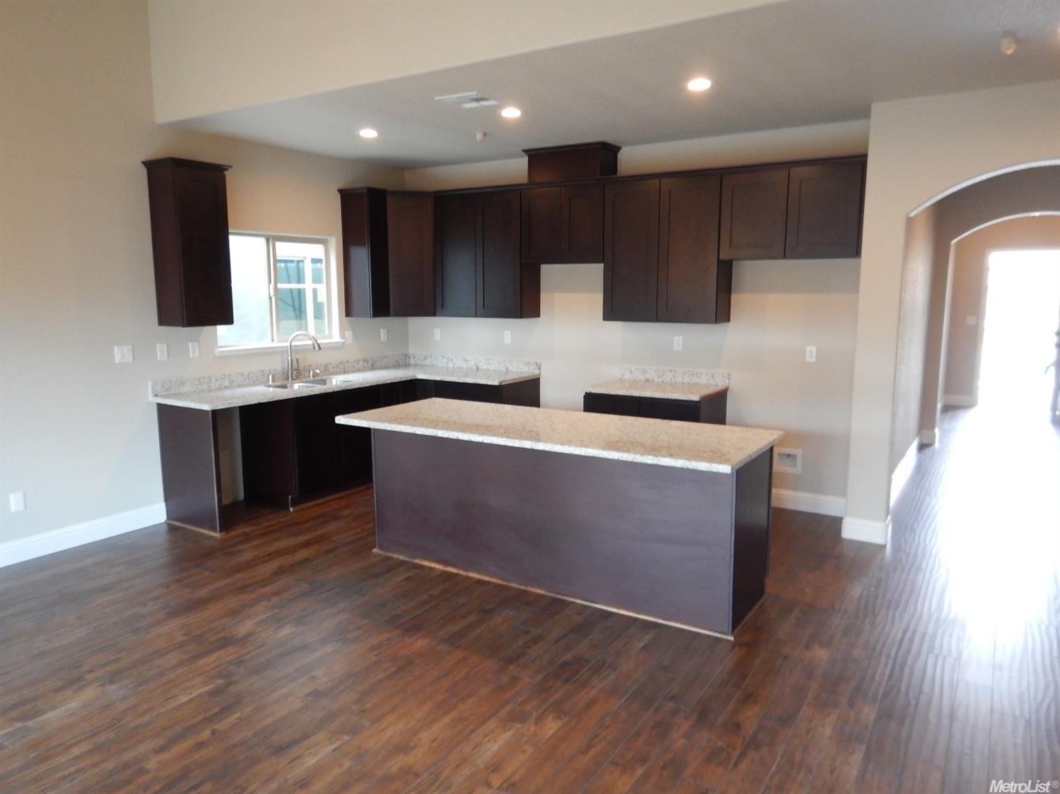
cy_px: 397
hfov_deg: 71.6
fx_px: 735
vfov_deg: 56.8
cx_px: 530
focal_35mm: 24
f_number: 2.8
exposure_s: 1/50
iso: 400
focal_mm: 4.3
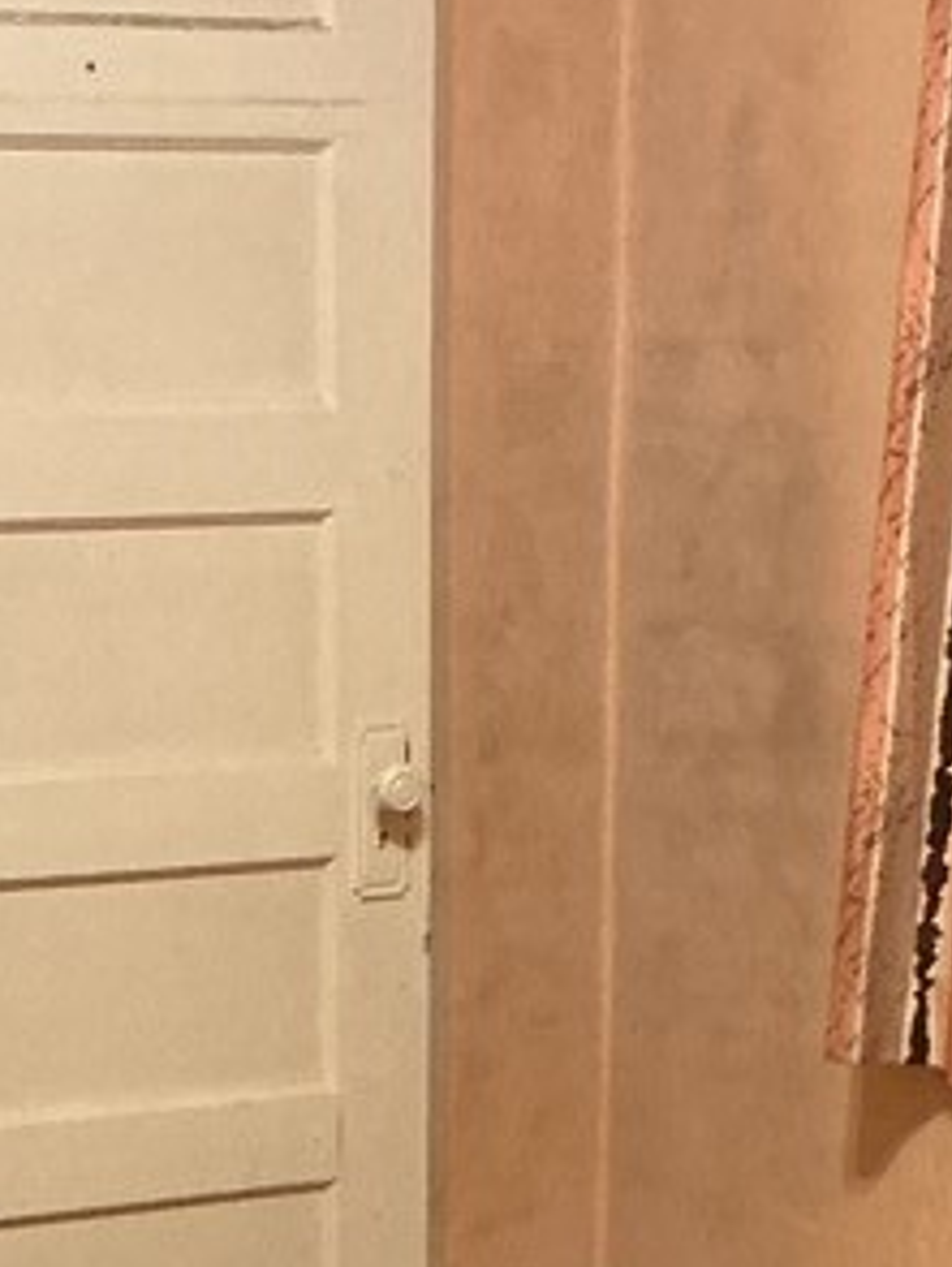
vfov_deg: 18.7
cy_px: 1379
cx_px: 366
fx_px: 3698
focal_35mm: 101
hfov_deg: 14.7
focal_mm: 3
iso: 250
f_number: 1.8
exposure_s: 1/60
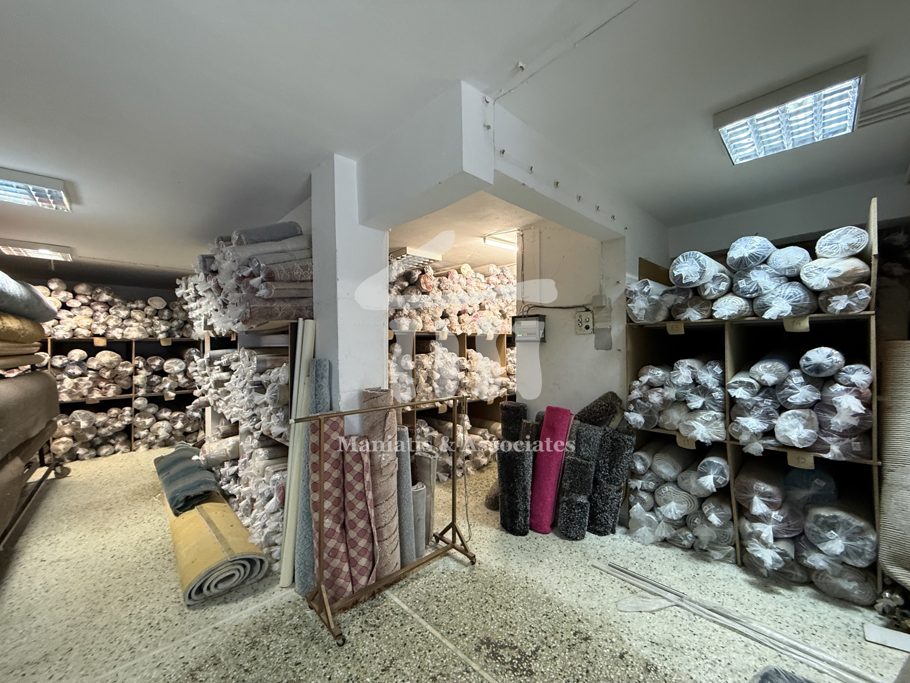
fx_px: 368
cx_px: 455
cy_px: 342
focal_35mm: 14
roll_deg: +0.3
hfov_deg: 102.1
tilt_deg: +1.6
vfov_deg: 85.7
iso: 400
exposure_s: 1/50
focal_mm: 2.22
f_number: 2.2
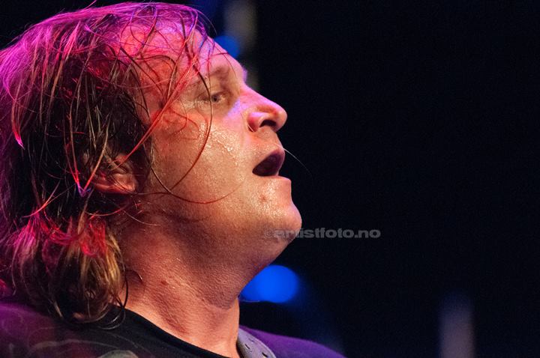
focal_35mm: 255
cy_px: 179
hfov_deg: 8.1
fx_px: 3820
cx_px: 270
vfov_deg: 5.4
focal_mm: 170
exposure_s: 1/320
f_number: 2.8
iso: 1600
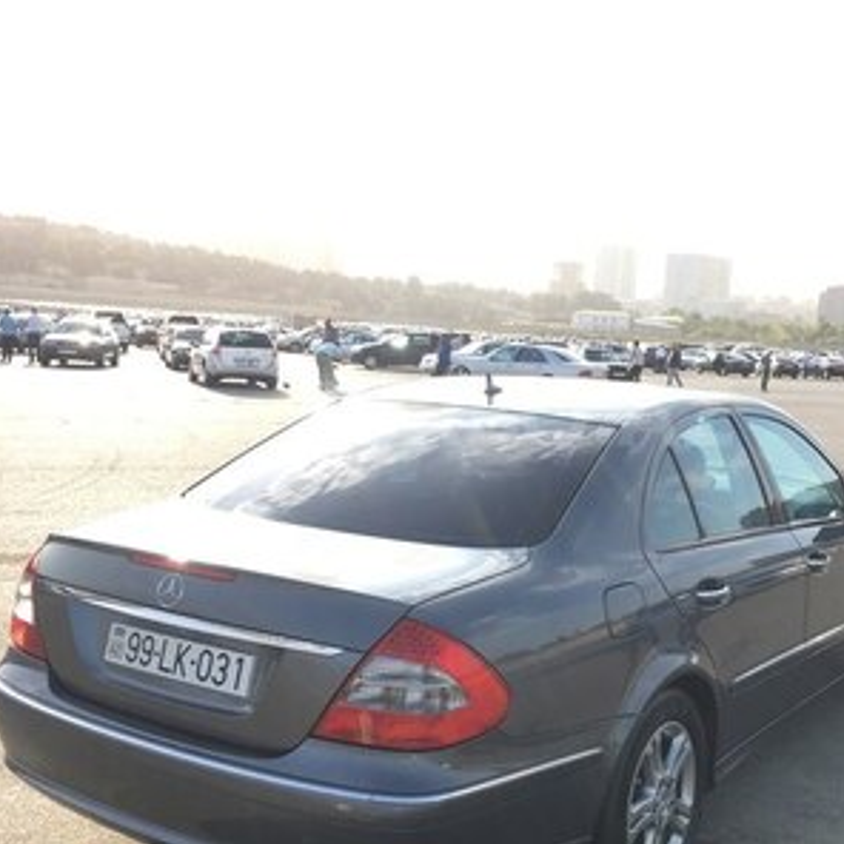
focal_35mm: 43
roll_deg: -1.6
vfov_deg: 39.2
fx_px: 1186
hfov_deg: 39.0
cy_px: 413
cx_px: 513
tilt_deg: -3.6
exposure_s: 1/425
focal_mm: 4.15
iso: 25
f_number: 2.2
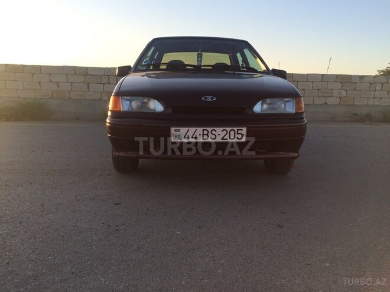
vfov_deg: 48.2
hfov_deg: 61.7
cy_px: 146
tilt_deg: -11.8
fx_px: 327
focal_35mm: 29
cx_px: 195
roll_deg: -2.0
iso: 32
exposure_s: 1/604
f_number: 2.2
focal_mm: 4.15
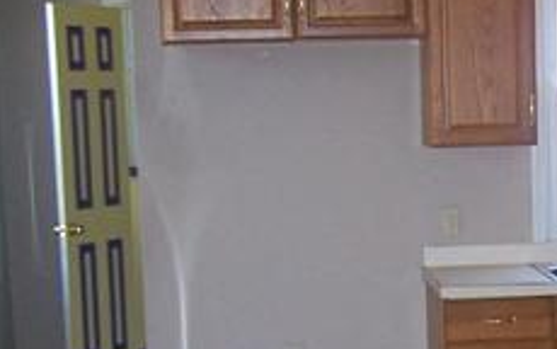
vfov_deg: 11.5
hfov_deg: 17.9
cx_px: 613
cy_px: 417
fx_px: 1701
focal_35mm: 112
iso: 160
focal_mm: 6.3
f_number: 2.8
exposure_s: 1/60
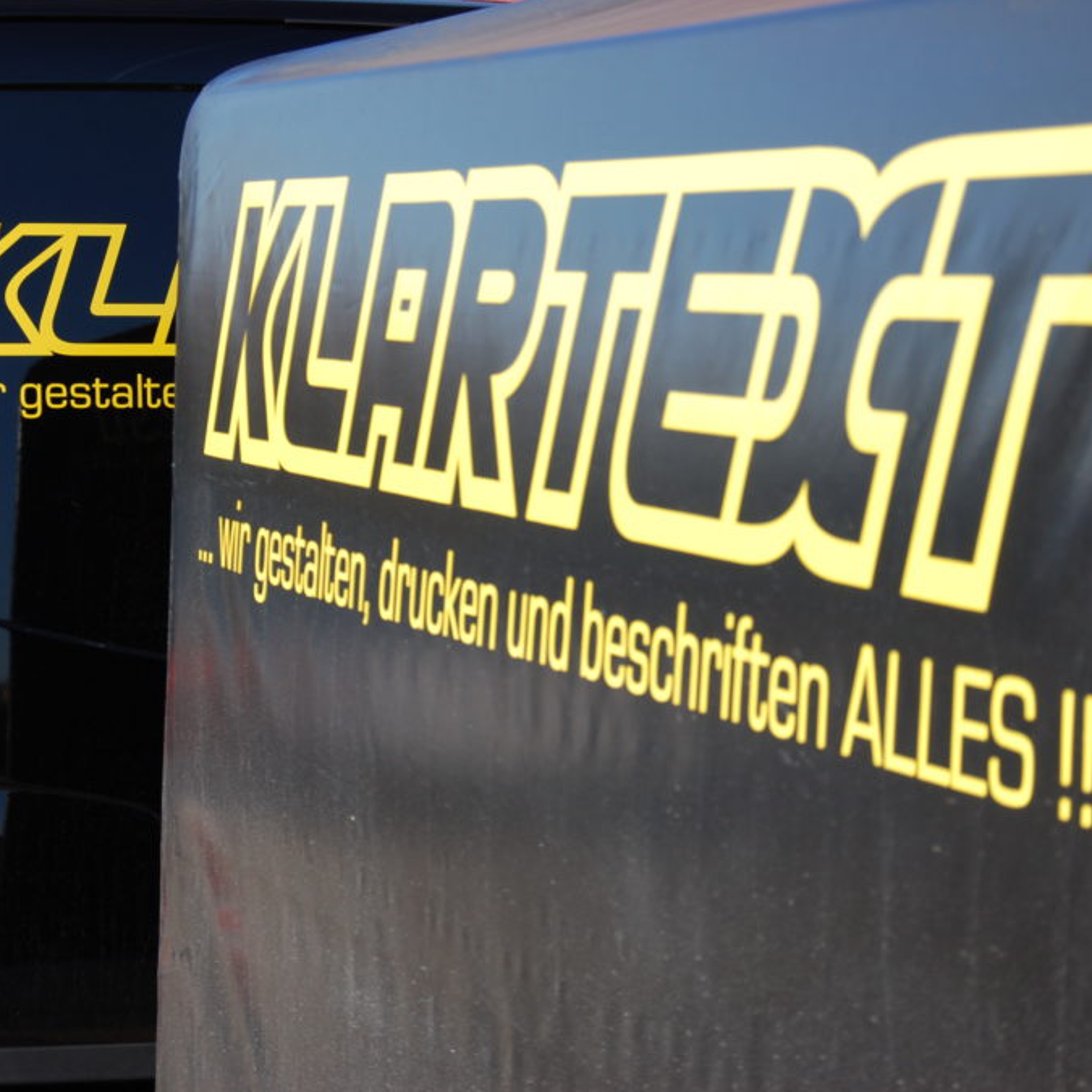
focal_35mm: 126
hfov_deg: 13.9
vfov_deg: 13.9
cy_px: 543
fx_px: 4484
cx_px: 459
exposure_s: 1/500
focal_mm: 65
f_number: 5.6
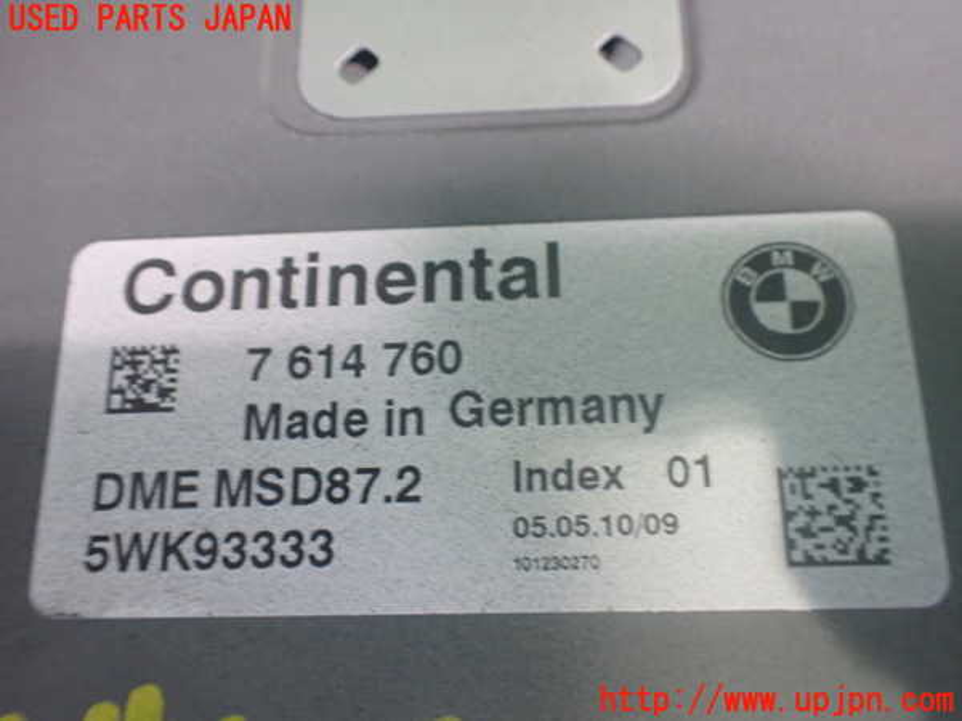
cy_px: 360
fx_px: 834
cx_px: 481
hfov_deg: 60.0
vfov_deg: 46.8
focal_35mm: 30
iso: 800
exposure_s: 1/50
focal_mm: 5.4
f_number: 2.3
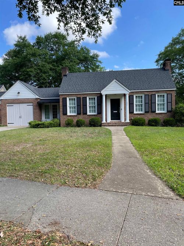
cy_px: 123
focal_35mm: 26
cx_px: 92
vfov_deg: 67.3
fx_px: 184
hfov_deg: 53.0
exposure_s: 1/1033
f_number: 1.6
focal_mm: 4.2
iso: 32
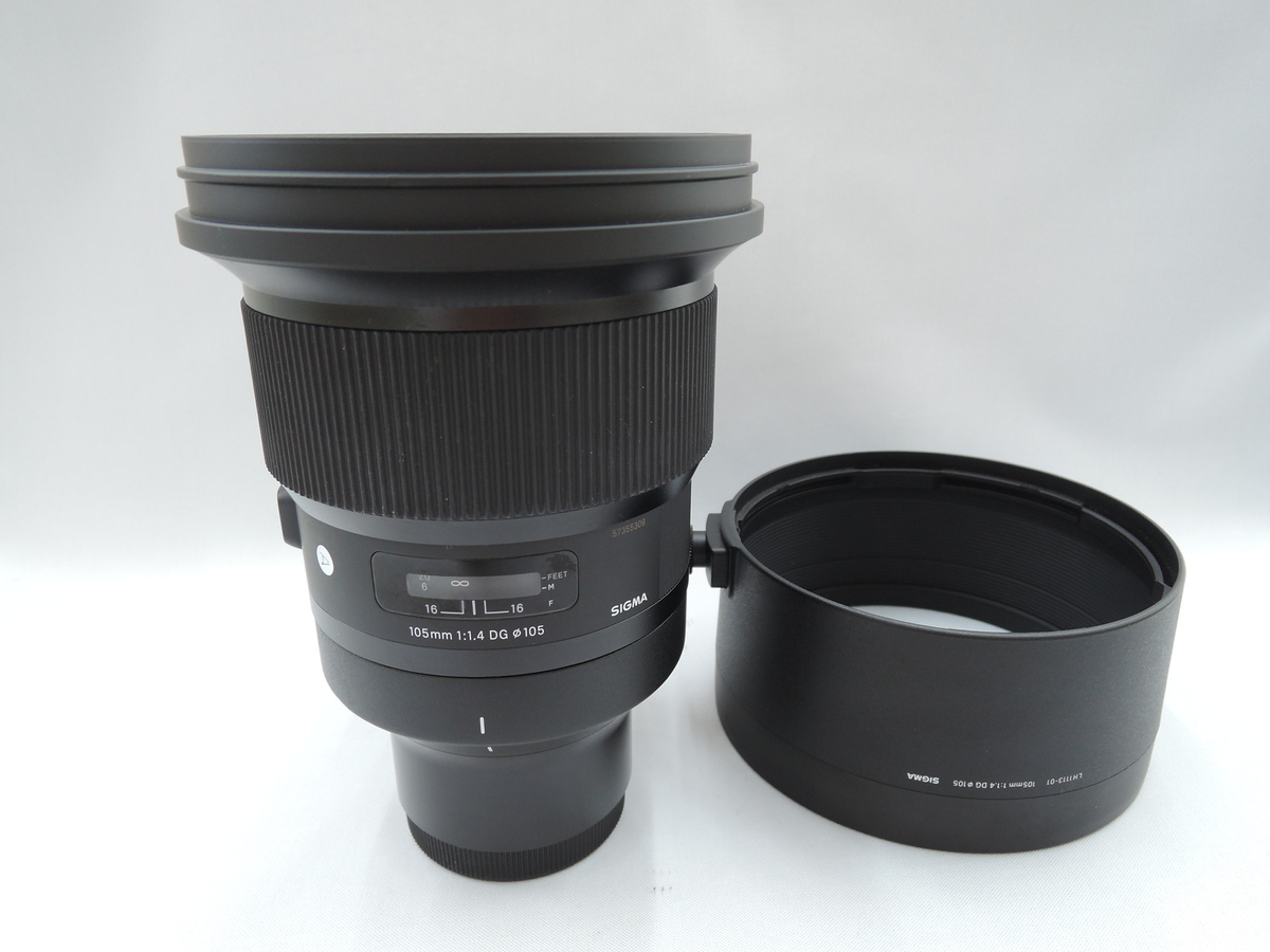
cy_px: 476
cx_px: 635
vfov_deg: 56.8
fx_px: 881
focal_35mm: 24
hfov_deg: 71.6
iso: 180
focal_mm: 5.1
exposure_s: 1/30
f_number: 2.8
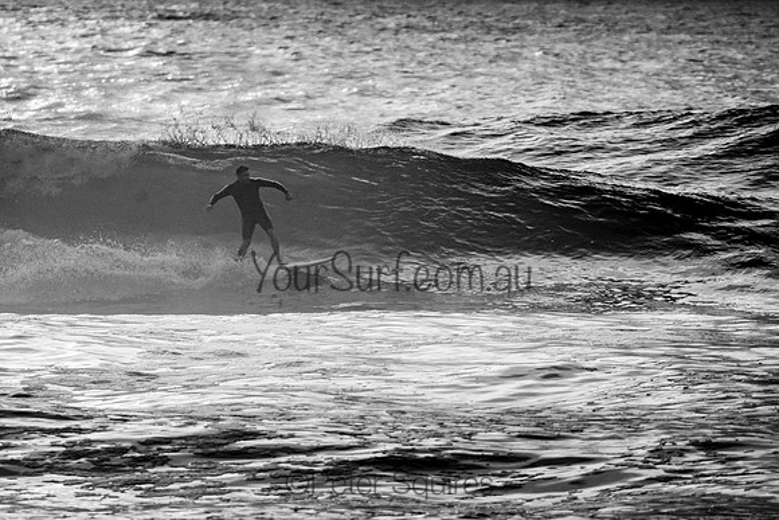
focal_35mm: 550
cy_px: 233
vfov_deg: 2.5
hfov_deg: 3.7
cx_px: 298
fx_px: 11899
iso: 450
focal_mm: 400
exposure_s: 1/2000
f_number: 5.6
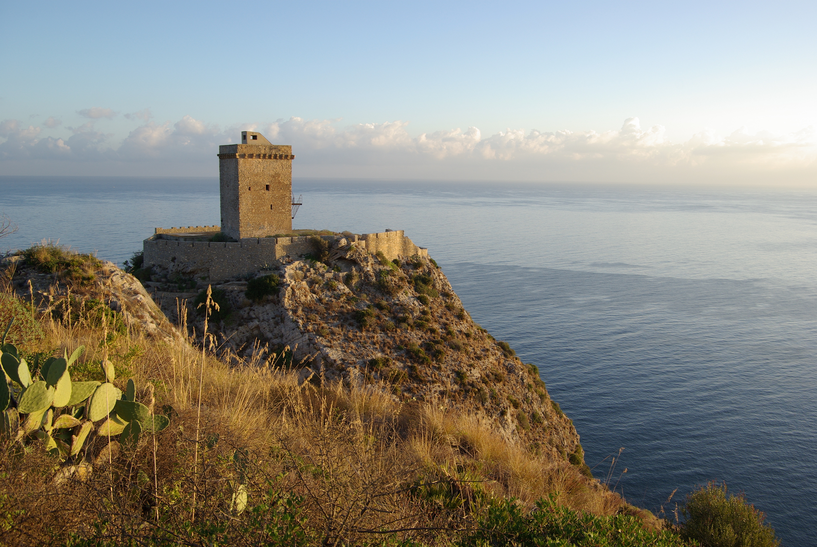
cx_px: 408
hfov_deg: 61.9
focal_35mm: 30
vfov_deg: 43.7
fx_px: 682
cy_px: 274
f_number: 8
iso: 100
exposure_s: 1/90
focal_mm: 20
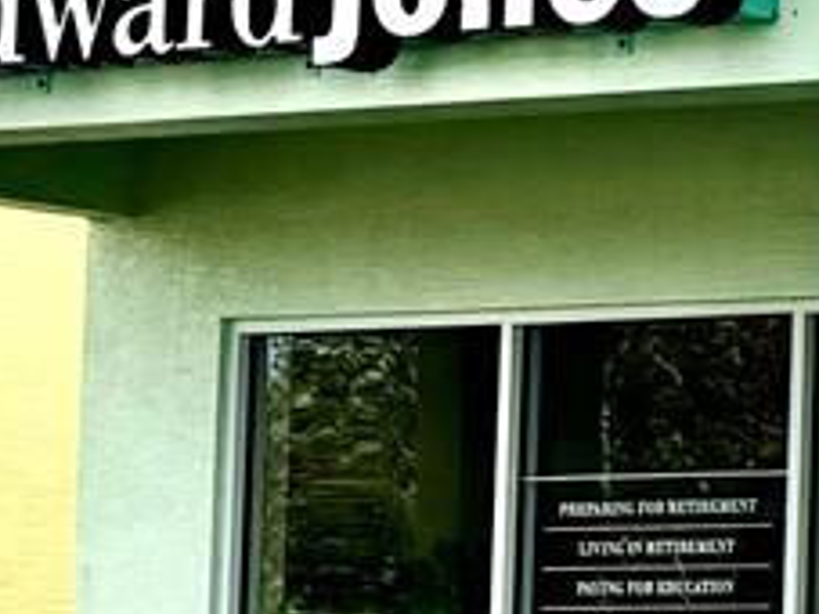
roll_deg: -2.6
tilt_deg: +0.8
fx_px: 3996
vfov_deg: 8.7
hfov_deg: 9.3
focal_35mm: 169
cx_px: 2471
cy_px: 585
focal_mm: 6.76
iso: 80
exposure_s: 1/2331
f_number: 1.78
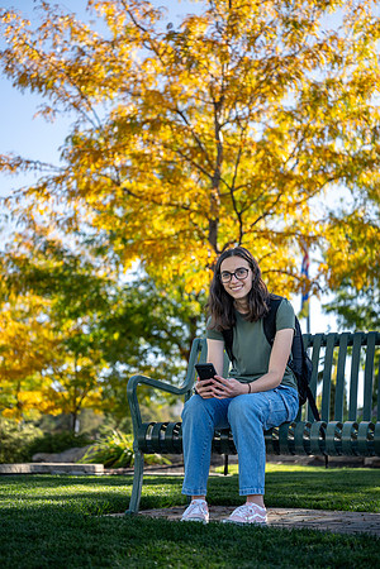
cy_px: 284
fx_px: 871
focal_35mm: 55
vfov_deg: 36.2
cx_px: 190
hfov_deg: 24.6
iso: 125
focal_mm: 55
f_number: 2.8
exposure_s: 1/640
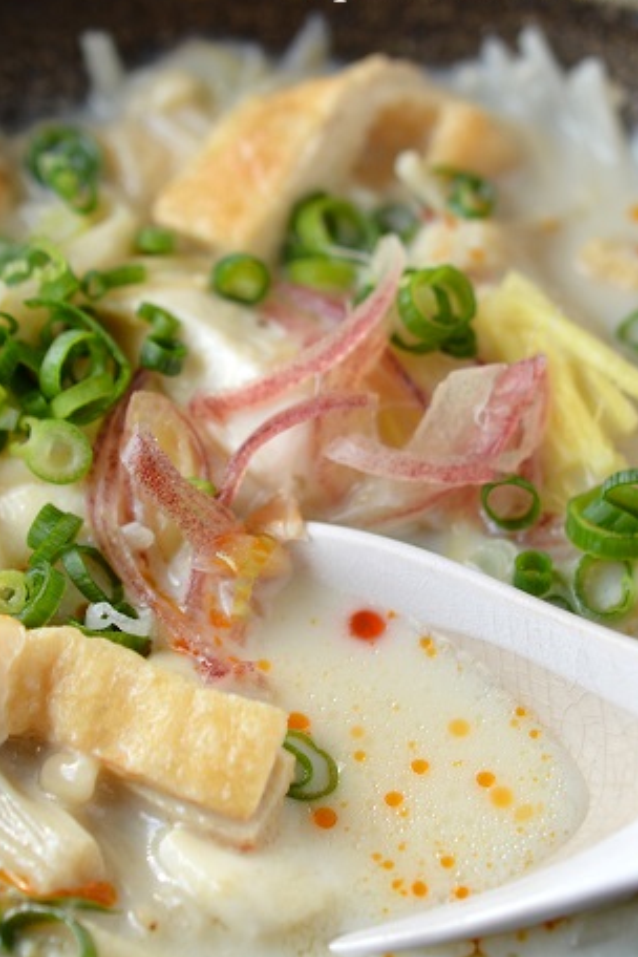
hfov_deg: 14.9
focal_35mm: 92
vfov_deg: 22.1
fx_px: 2445
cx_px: 282
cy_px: 468
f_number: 4.5
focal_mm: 40
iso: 100
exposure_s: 1/80
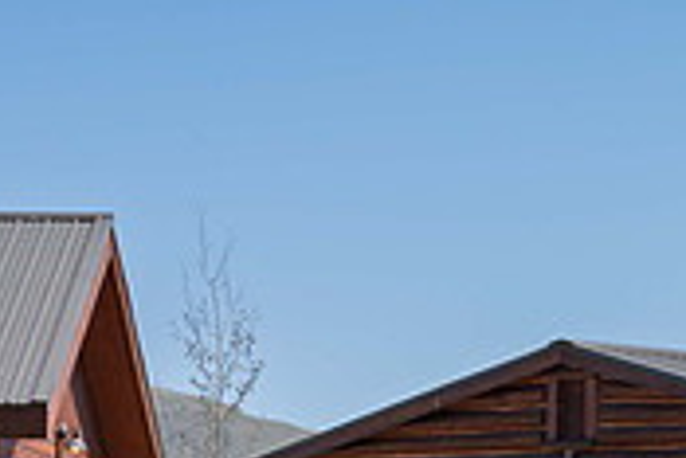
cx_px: 968
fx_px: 5397
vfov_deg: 4.9
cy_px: 409
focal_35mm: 283
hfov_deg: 7.2
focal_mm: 83
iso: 200
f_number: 14
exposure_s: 1/160
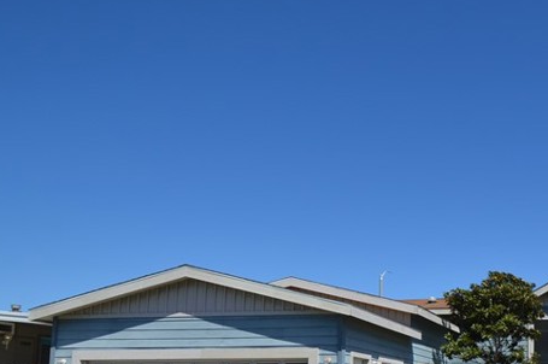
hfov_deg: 44.0
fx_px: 564
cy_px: 356
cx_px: 552
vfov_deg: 33.1
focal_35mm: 37
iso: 100
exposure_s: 1/320
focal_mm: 11
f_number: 9
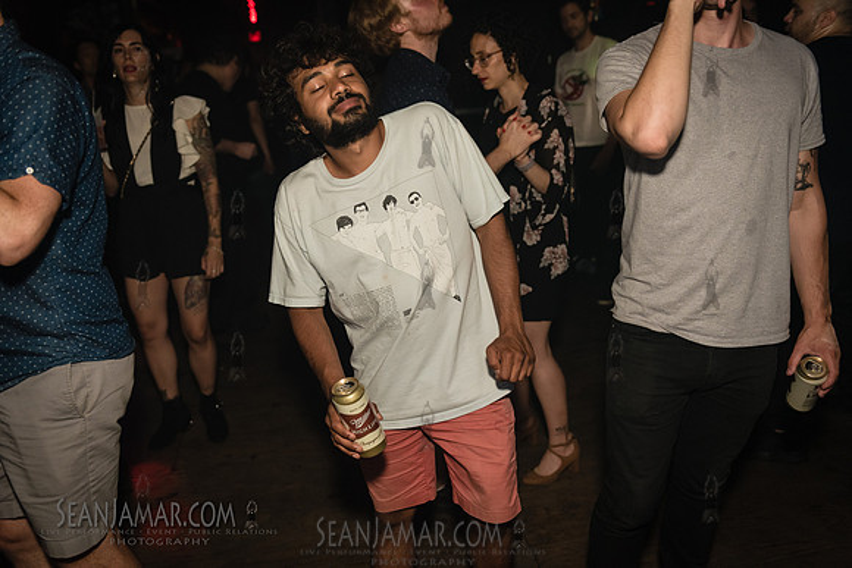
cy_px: 284
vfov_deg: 37.9
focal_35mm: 35
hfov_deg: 54.4
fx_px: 828
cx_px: 426
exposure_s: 1/250
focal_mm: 35
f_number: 3.5
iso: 2000
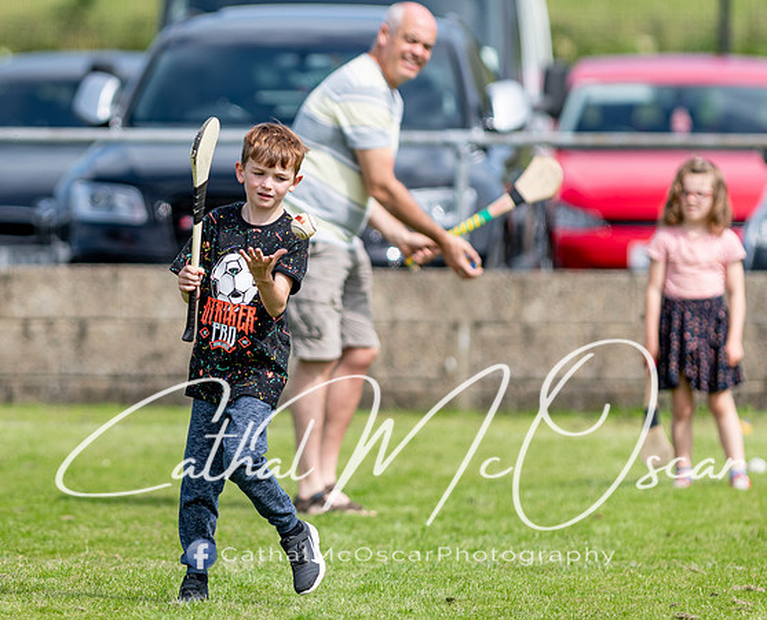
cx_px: 235
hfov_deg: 3.2
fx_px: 13590
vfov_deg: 2.6
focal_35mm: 596
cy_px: 297
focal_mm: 300
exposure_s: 1/1600
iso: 100
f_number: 2.8
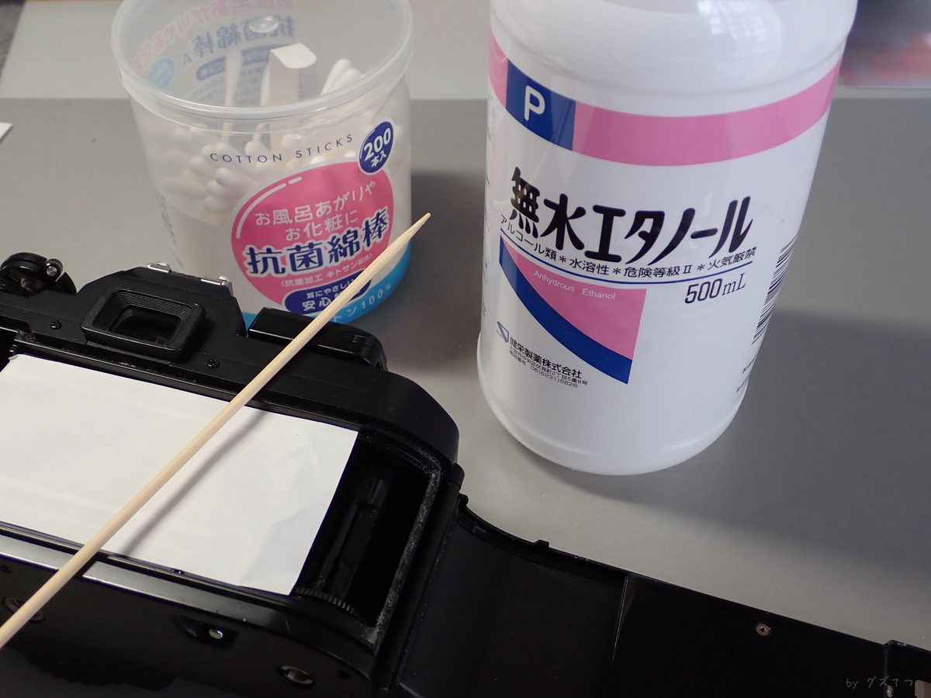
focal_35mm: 43
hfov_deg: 43.9
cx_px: 466
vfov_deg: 33.6
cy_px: 349
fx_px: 1156
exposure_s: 1/50
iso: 200
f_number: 2.9
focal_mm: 7.86
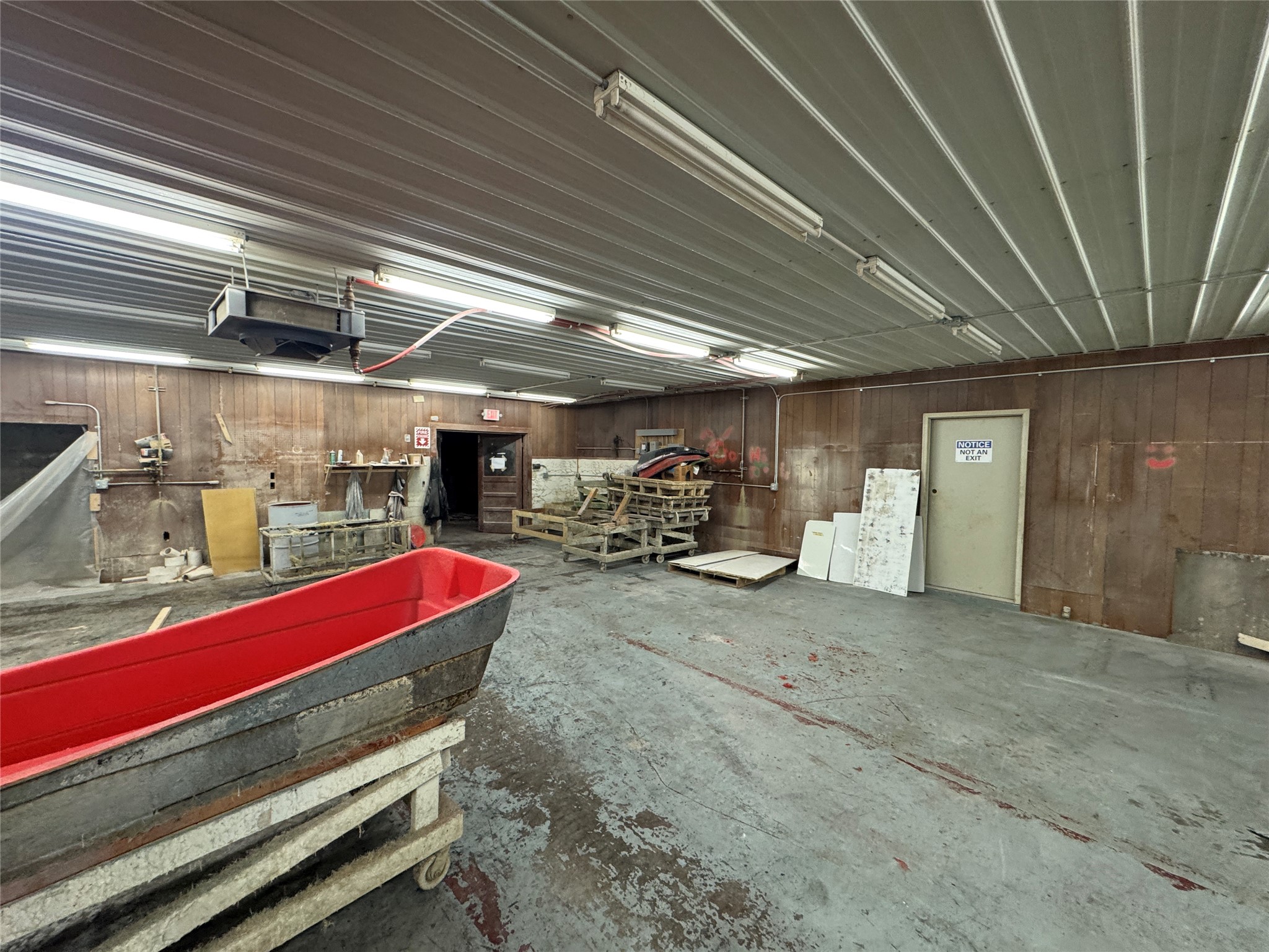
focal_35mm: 14
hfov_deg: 102.1
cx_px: 634
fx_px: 513
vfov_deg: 85.7
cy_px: 476
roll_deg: -0.5
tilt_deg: -4.6
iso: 200
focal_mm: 2.22
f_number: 2.2
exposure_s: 1/60
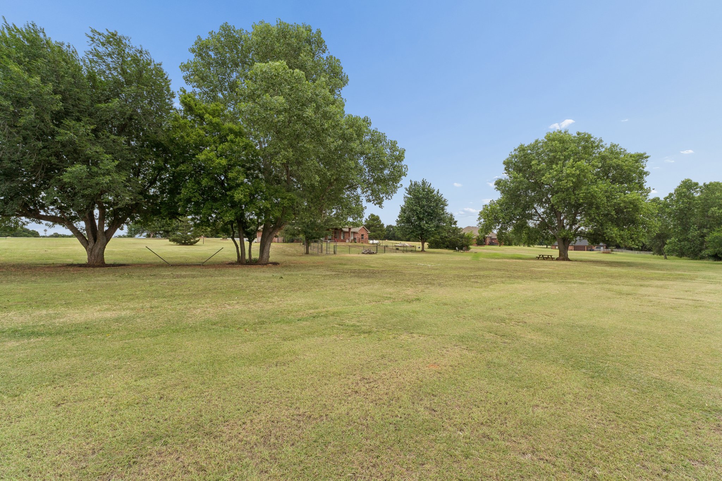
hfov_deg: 100.4
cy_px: 240
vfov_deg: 77.3
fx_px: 301
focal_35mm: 15
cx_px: 361
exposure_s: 1/250
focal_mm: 10
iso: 250
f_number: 8
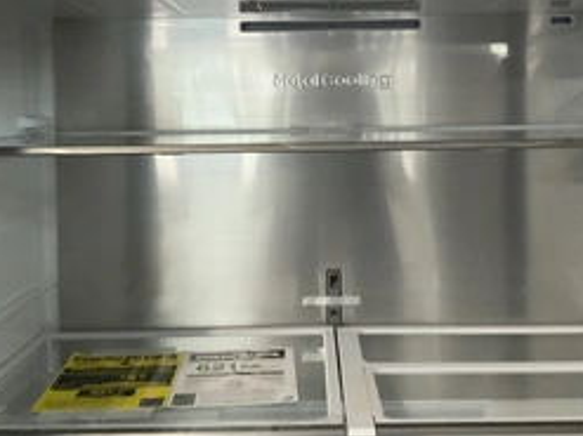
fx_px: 791
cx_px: 309
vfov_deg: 30.5
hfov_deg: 40.4
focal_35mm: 47
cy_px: 125
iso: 200
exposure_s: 1/60
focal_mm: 3
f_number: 1.8
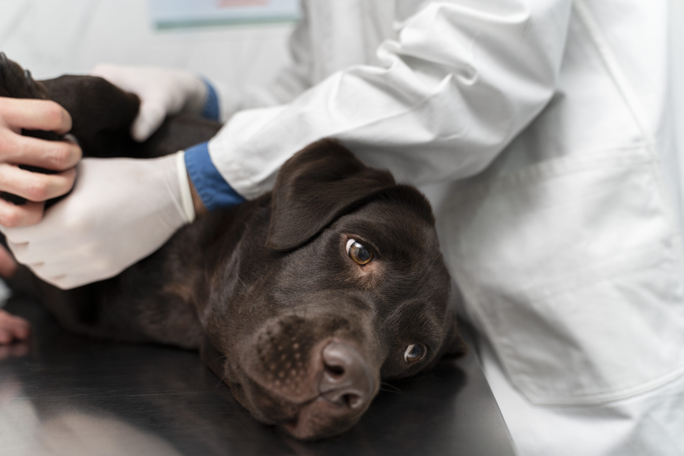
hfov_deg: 48.5
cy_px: 228
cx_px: 342
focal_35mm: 40
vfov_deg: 33.4
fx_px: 760
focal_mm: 40
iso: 640
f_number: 2.8
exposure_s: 1/320
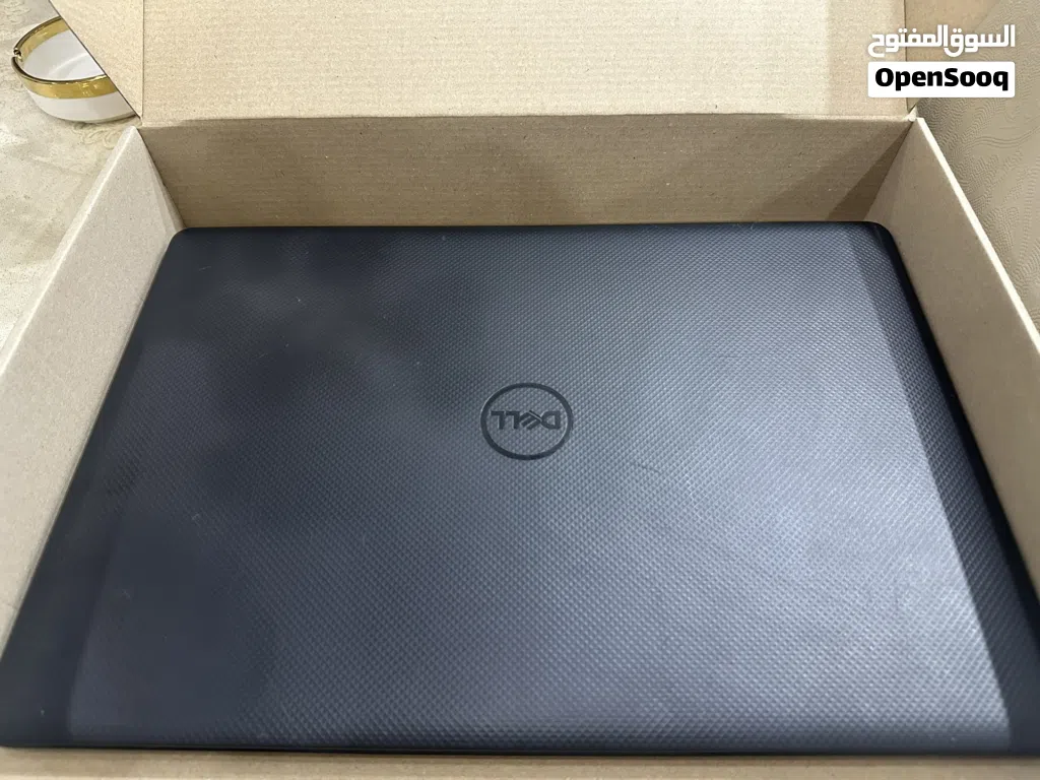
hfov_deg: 71.6
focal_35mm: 24
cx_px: 520
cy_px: 390
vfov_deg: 56.8
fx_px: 721
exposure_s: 1/60
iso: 640
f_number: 1.78
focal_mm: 6.86
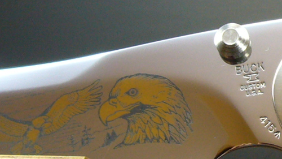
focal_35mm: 125
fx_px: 934
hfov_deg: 16.3
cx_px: 361
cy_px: 91
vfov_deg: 9.7
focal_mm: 4.6
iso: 100
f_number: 2.8
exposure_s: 1/30
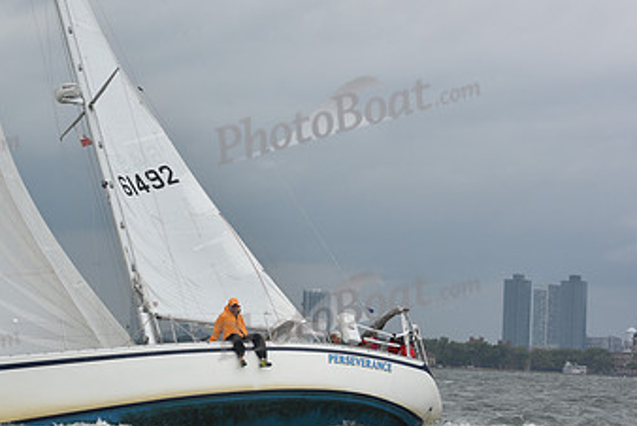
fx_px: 2125
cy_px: 240
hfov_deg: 16.9
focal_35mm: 120
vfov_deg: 11.4
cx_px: 119
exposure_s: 1/640
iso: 250
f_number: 10
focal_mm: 70
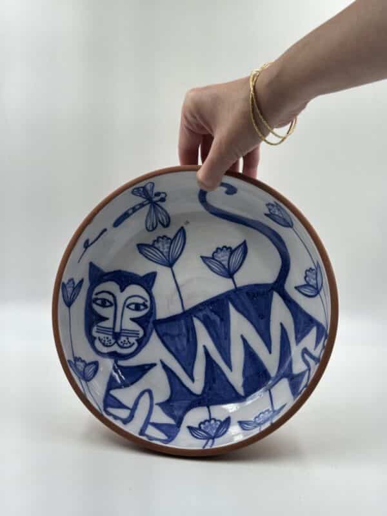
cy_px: 258
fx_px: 716
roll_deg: -3.1
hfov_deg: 30.3
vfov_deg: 39.7
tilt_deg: -13.4
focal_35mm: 48
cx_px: 194
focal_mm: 6.86
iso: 50
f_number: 1.78
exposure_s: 1/159
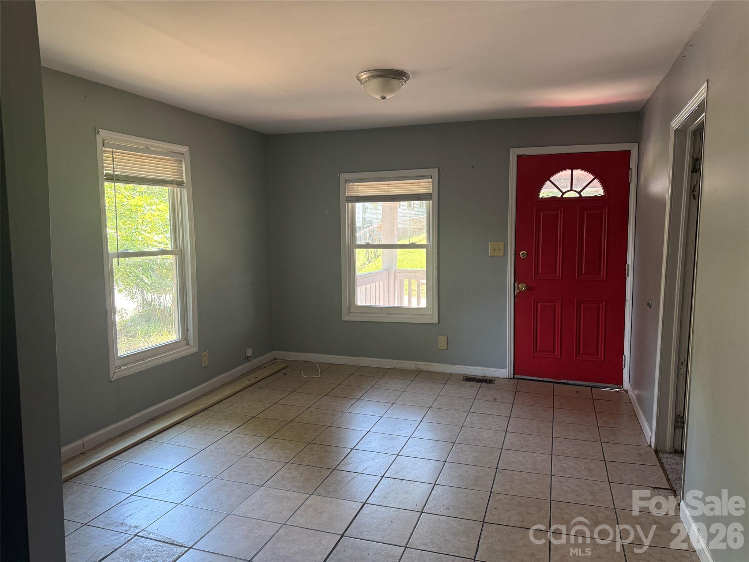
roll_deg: +1.0
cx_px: 374
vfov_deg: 56.8
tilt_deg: -4.7
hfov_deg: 71.6
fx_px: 519
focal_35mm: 24
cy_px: 281
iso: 200
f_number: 1.78
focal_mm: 6.76
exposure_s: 1/78
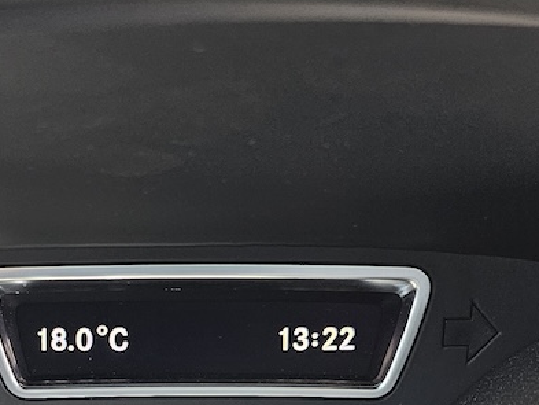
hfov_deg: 23.5
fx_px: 1277
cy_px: 460
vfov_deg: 17.3
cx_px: 123
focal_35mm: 82
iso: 400
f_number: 1.7
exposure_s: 1/142
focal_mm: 6.3
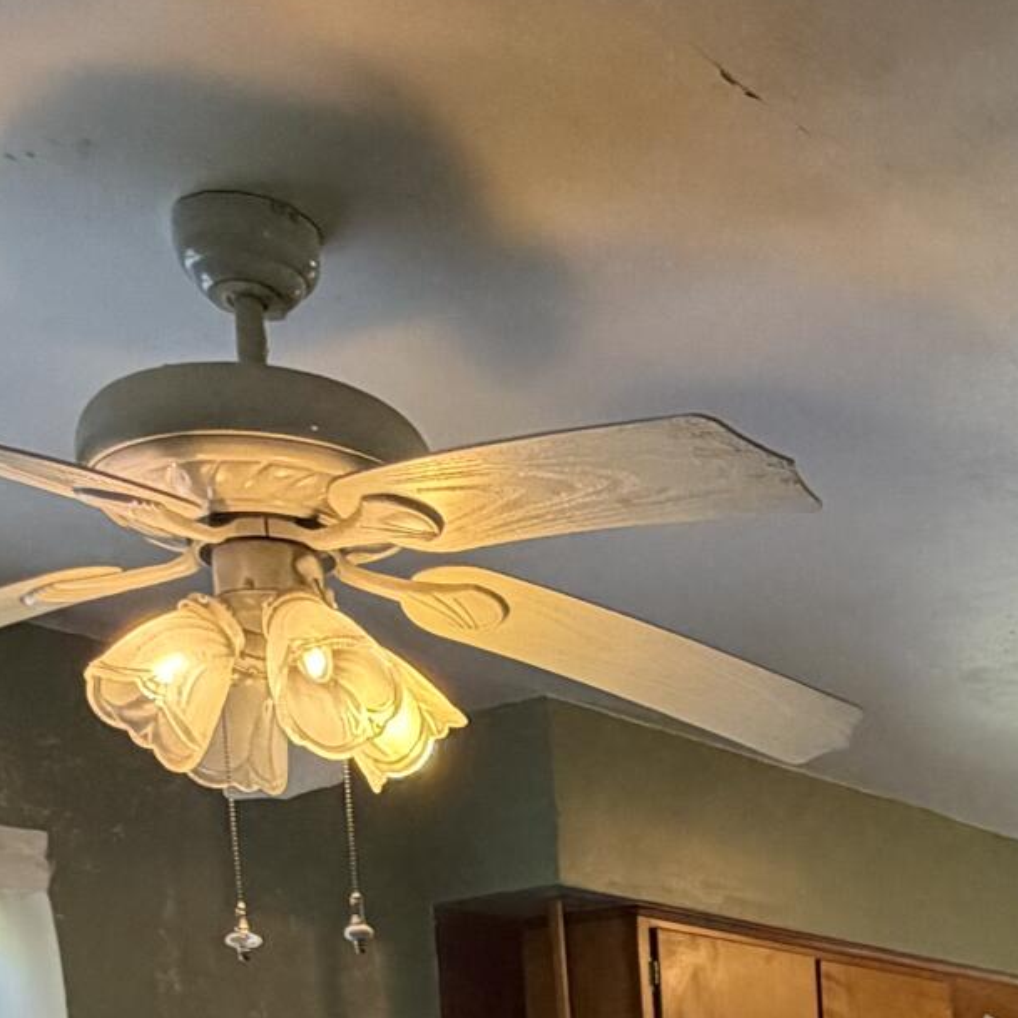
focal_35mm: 61
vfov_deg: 22.3
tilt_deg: -9.2
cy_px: 1591
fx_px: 2030
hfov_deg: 27.0
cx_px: 949
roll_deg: +3.0
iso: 320
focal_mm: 2.22
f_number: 2.2
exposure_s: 1/60
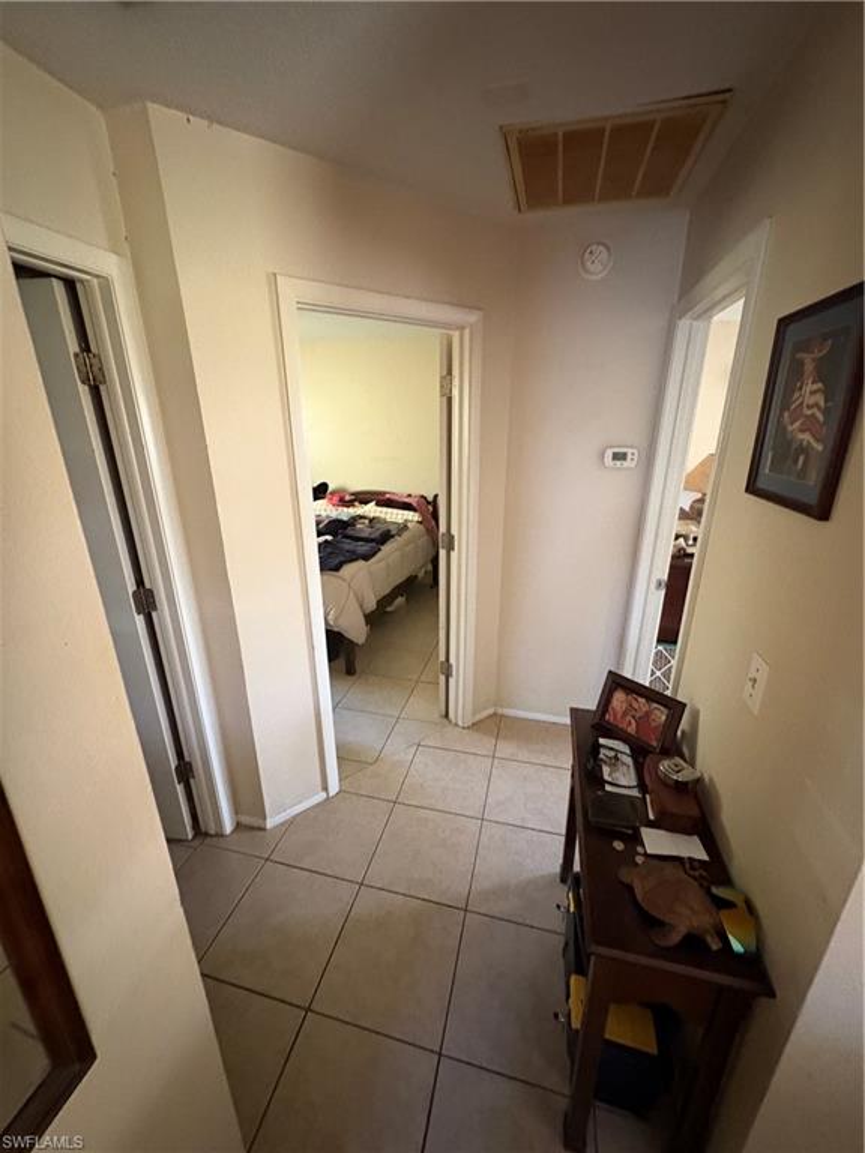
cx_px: 432
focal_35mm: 14
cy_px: 576
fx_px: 466
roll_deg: +1.4
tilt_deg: -16.7
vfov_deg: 102.1
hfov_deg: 85.7
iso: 800
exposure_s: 1/30
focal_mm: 2.22
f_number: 2.2
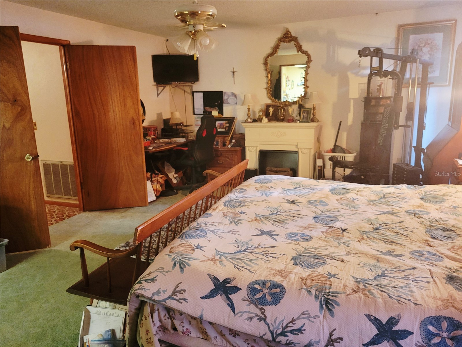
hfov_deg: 67.3
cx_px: 231
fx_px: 347
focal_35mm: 26
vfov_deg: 53.1
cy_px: 174
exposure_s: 1/24
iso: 640
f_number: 1.8
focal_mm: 5.4
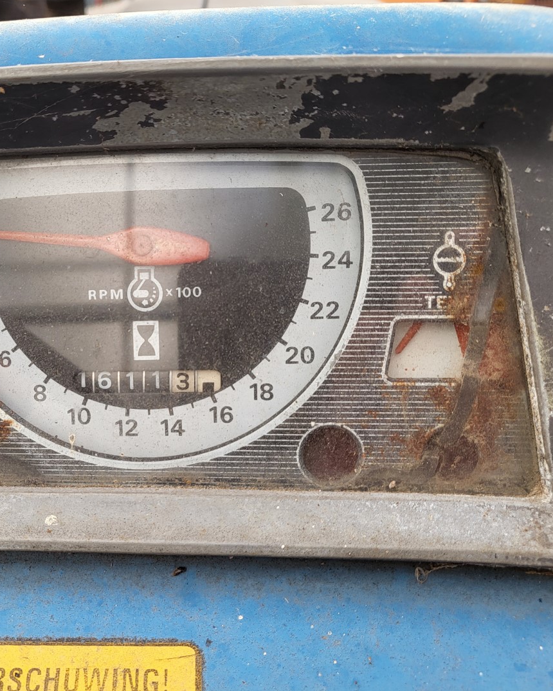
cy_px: 345
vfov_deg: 52.8
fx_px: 696
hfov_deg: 42.3
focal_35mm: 34
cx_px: 155
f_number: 1.8
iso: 50
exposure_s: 1/159
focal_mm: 4.25
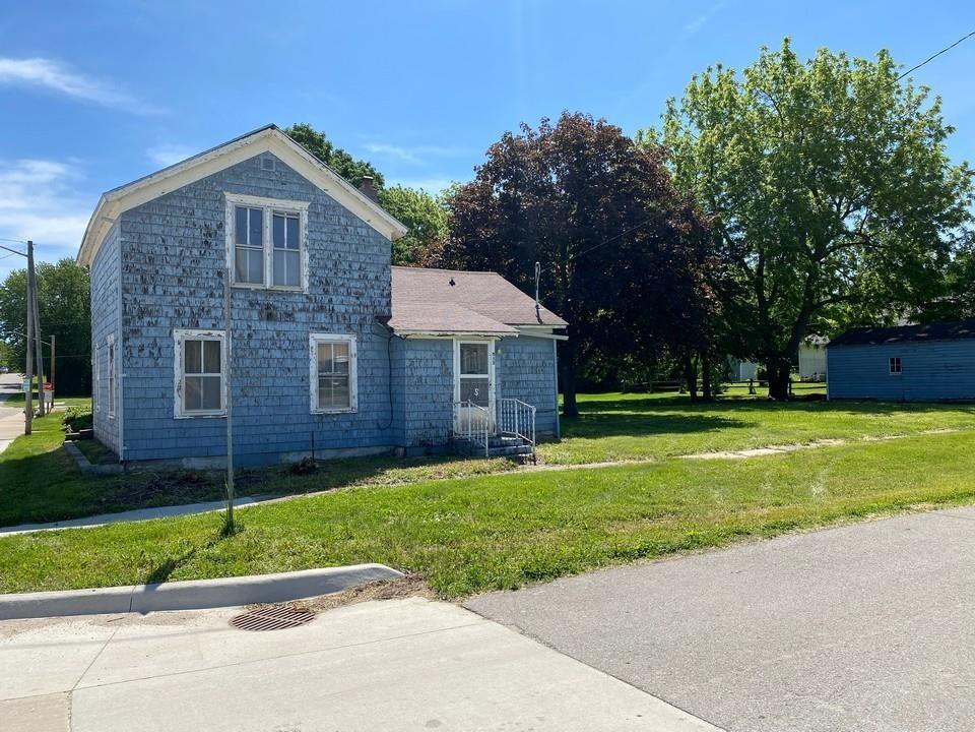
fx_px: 732
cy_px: 366
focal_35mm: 26
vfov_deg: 53.1
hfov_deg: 67.3
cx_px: 488
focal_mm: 4.25
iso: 32
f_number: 1.8
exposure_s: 1/2571
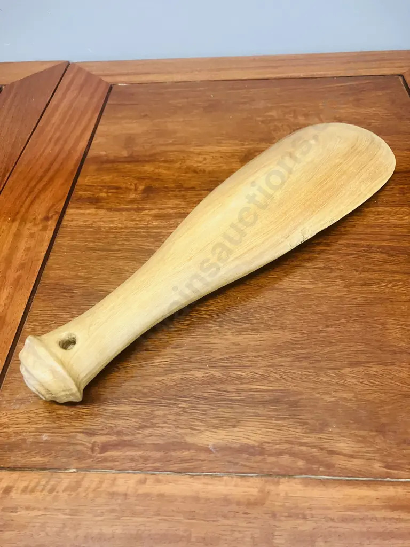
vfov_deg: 63.4
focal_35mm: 28
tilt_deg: -47.2
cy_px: 274
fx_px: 442
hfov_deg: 49.7
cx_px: 205
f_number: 1.8
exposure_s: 1/50
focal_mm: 3.99
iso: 320
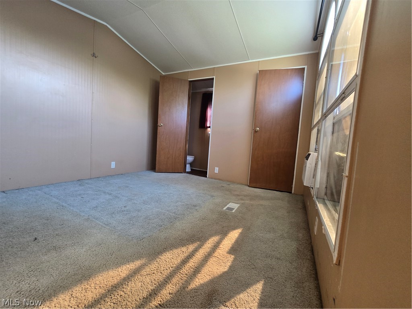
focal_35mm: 13
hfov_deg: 106.2
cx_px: 206
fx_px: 155
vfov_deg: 89.9
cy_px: 154
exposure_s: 1/60
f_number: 2.2
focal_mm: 2.2
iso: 200
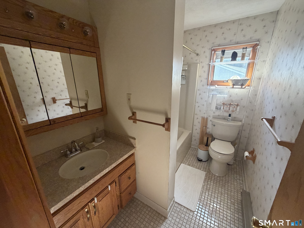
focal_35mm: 14
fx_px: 123
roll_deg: -0.4
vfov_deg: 85.7
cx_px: 152
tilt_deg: -15.8
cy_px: 114
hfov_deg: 102.1
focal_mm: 2.22
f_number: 2.2
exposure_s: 1/81
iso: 320
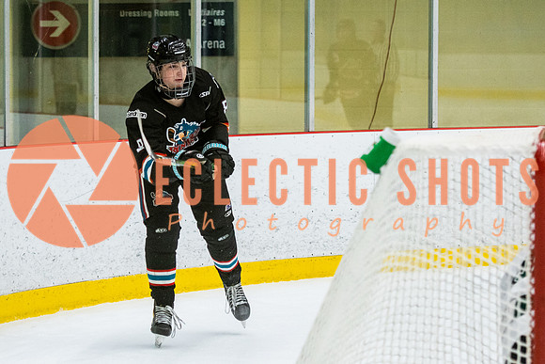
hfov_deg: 10.1
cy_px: 177
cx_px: 172
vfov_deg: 6.8
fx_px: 3074
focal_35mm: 203
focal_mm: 98
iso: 2200
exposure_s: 1/640
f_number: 2.8
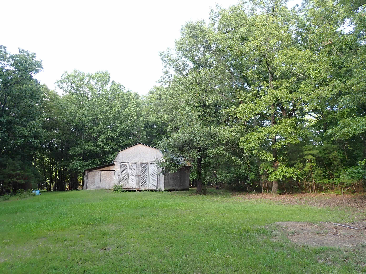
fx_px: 264
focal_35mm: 25
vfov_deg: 54.9
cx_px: 183
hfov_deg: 69.4
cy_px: 137
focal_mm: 4.5
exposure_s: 1/125
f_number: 2.8
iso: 100
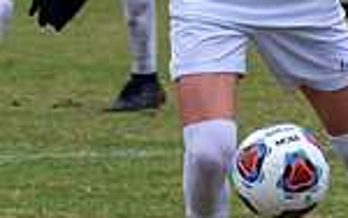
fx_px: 14901
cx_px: 584
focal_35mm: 1570
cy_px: -207
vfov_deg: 0.8
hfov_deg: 1.3
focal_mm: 241
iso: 2500
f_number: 5.6
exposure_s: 1/1000
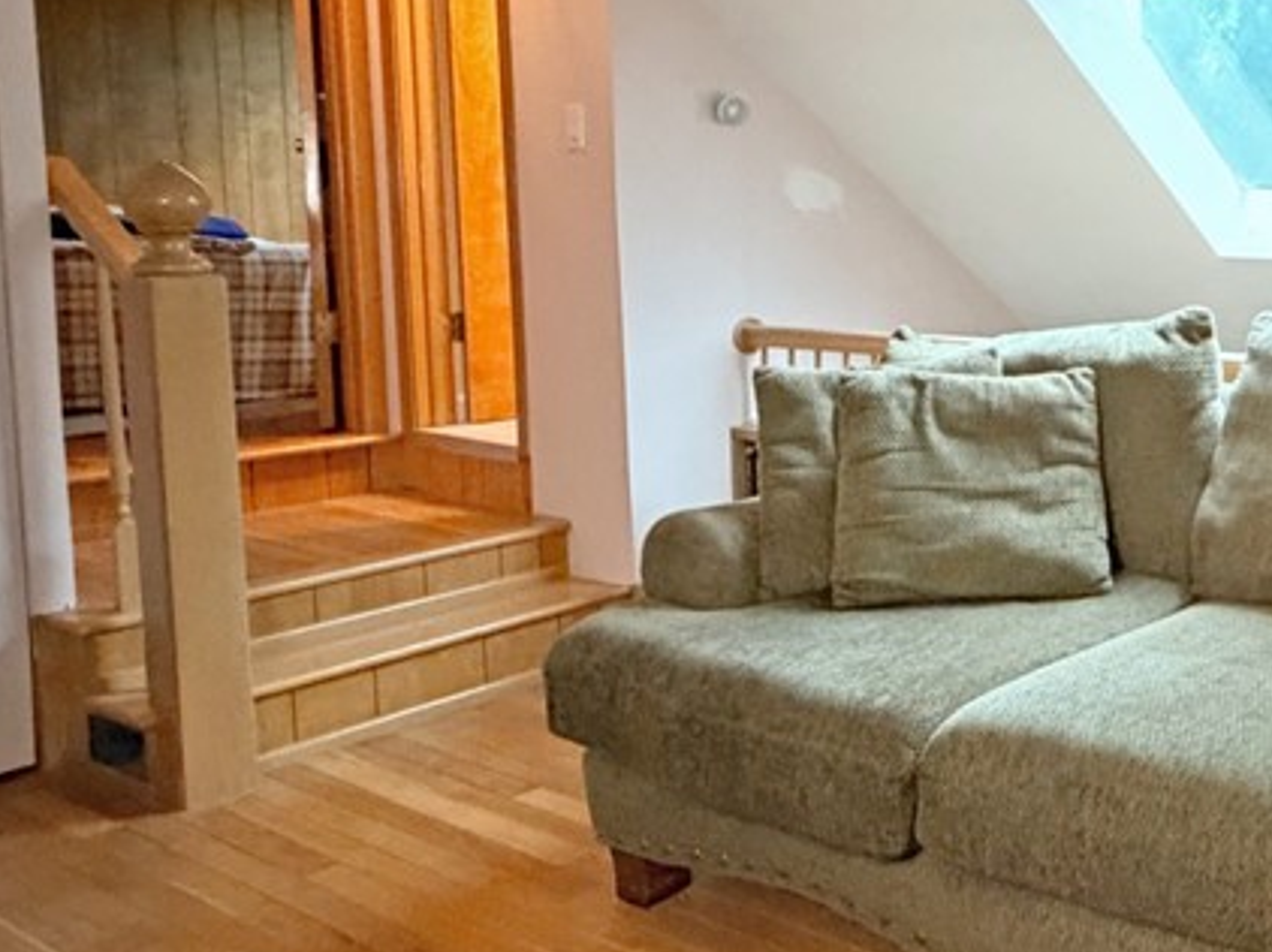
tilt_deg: -3.0
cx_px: 1393
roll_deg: +0.0
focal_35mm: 34
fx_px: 1249
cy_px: 304
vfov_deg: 41.1
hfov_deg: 42.6
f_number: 2.2
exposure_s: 1/40
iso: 1000
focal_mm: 2.22
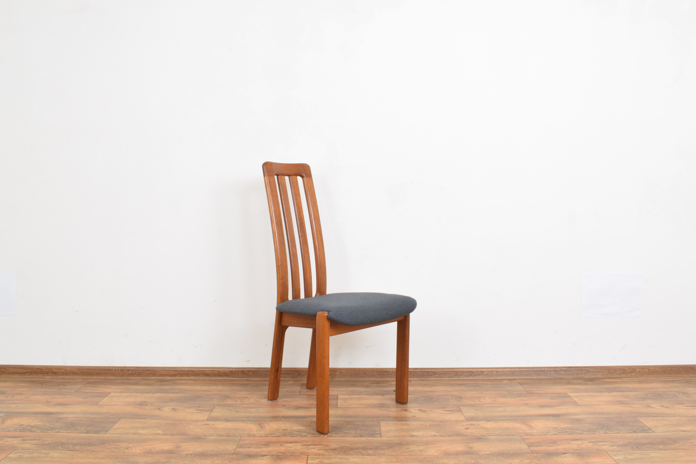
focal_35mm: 32
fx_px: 619
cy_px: 234
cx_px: 352
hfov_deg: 58.7
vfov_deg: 41.1
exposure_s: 4
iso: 100
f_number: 25
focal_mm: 20
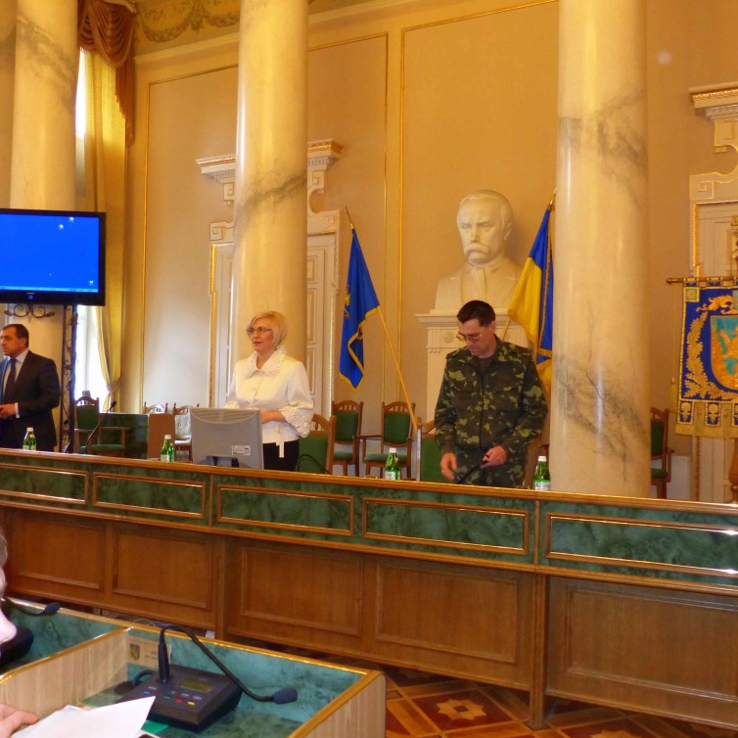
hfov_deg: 54.0
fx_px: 724
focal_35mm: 30
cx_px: 386
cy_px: 374
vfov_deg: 54.0
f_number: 2.8
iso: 400
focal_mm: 4.5
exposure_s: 1/60
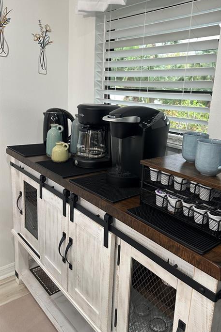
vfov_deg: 65.4
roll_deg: -4.3
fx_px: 258
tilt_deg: -11.3
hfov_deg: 45.9
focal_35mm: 28
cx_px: 139
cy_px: 152
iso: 160
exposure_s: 1/60
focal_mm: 6.86
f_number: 1.78
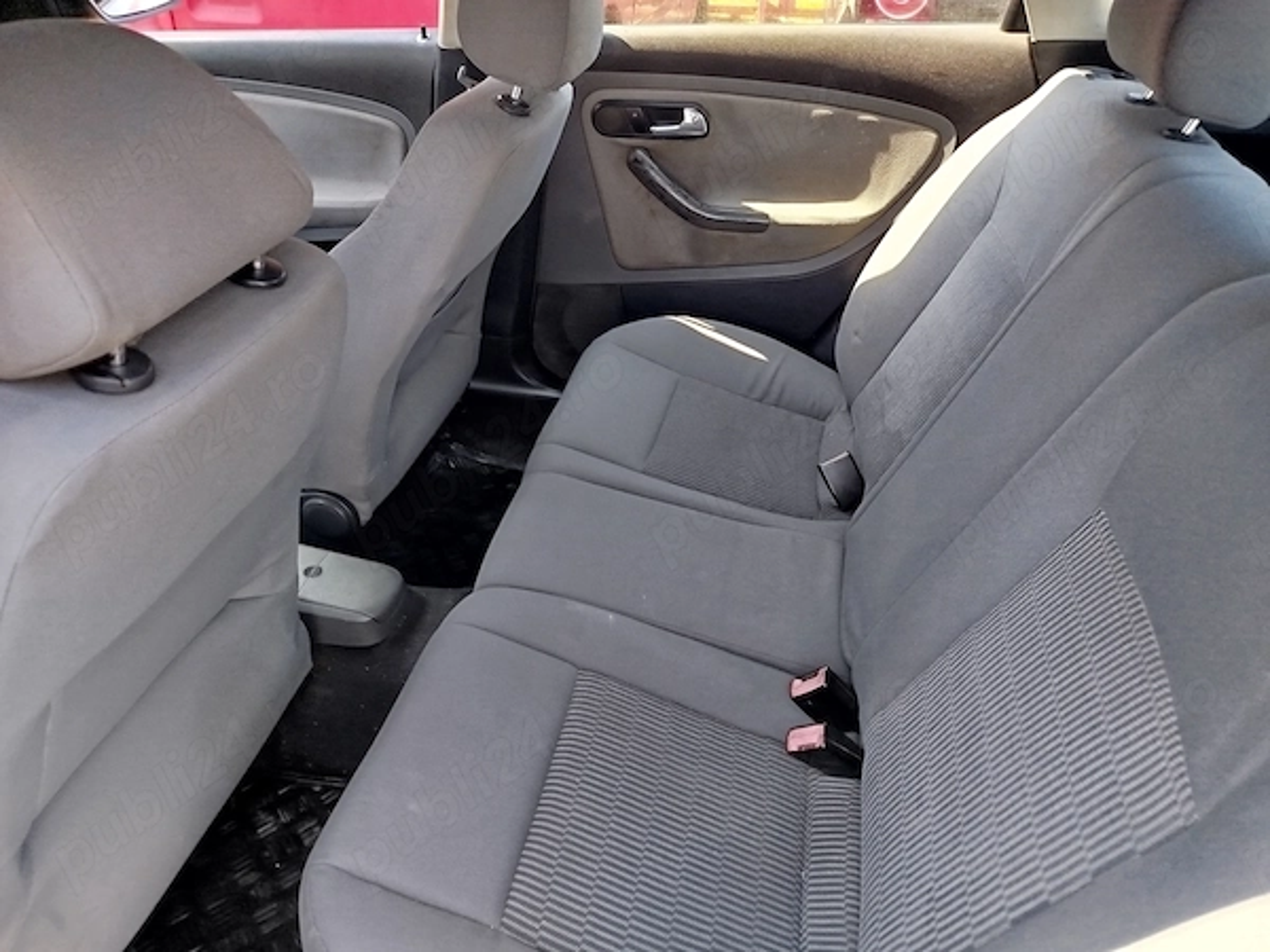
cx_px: 635
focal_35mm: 24
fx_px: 881
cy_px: 476
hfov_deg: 71.6
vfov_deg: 56.8
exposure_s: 1/50
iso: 64
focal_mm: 5.31
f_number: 1.7
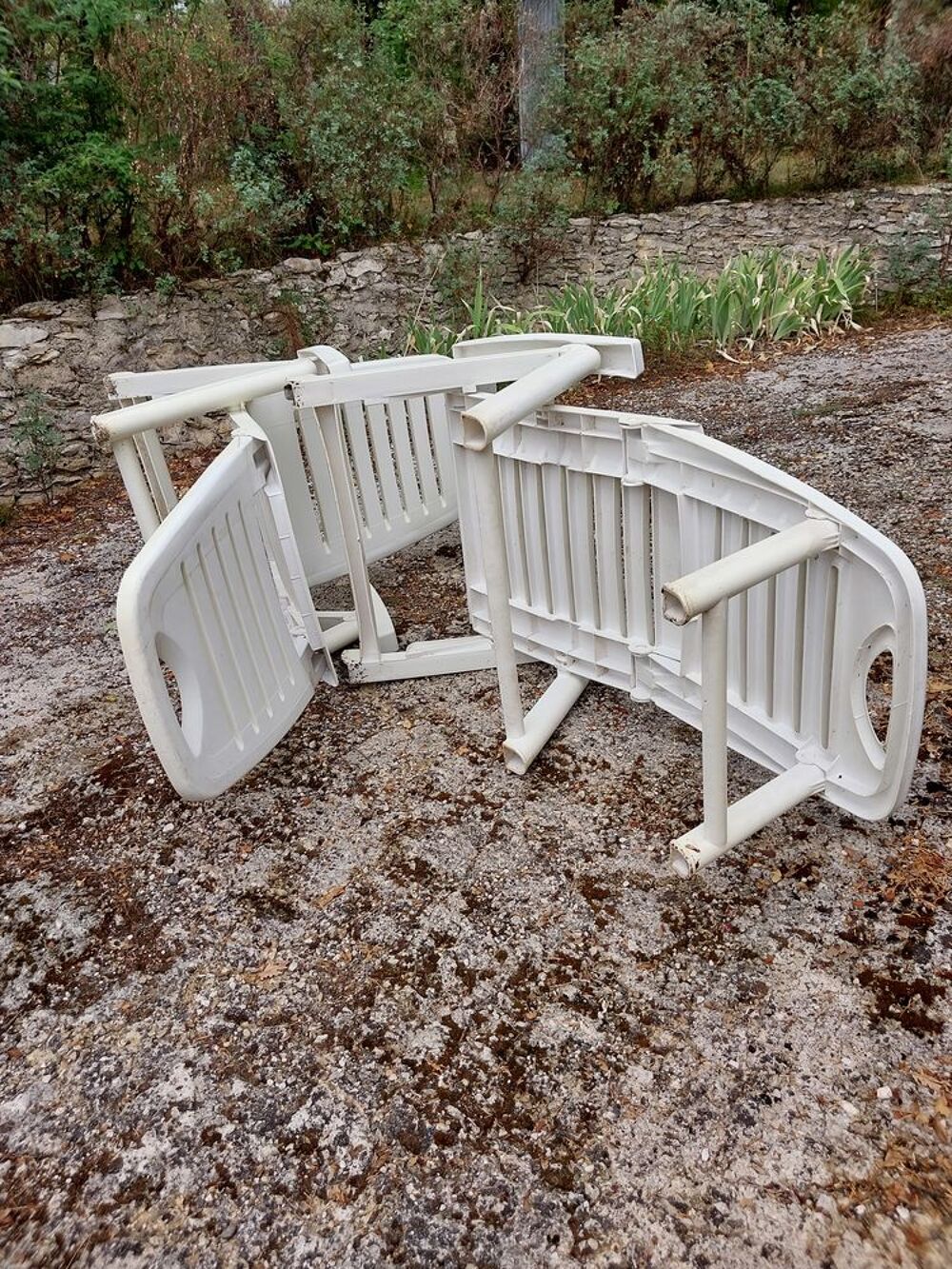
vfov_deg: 60.0
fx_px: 1100
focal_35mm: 30
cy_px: 634
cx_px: 476
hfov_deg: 46.8
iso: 20
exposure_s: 1/444
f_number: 1.8
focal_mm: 4.6
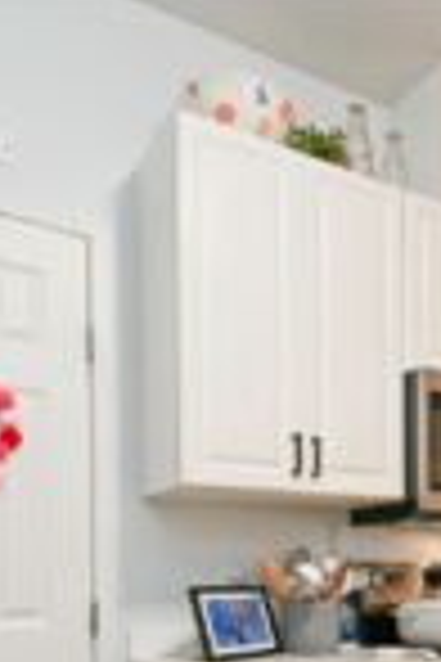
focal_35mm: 38
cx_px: 382
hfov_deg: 33.5
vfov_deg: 46.1
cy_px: 590
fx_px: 698
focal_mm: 14
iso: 200
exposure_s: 1/15
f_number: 7.1
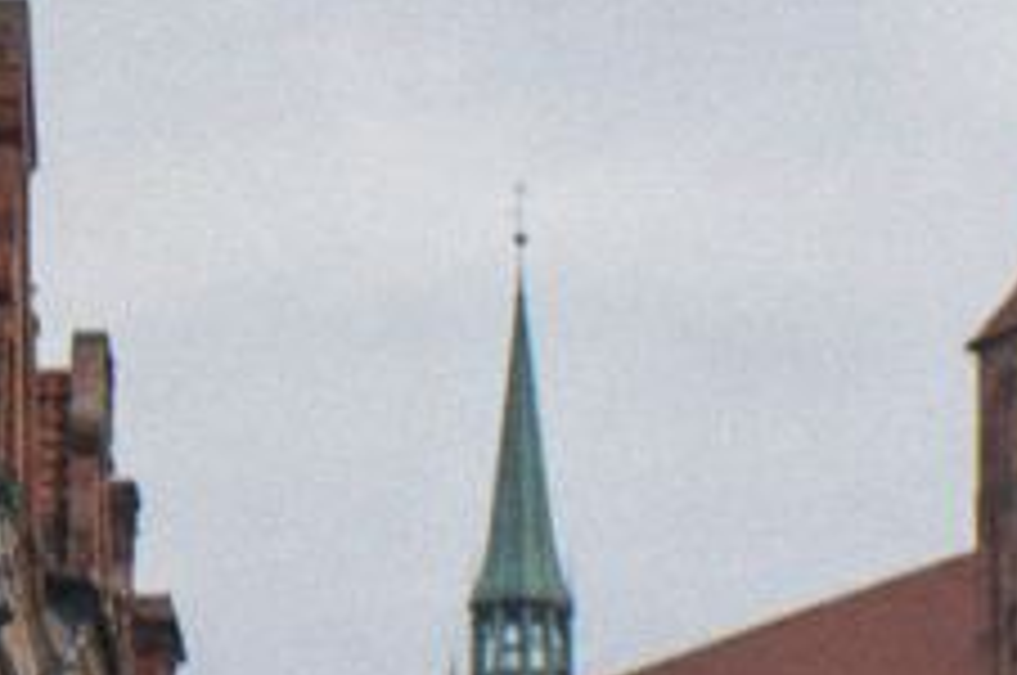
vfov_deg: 6.2
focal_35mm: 217
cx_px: 729
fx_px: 6121
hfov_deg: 9.5
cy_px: 1260
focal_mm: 49
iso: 320
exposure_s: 1/400
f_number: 6.3
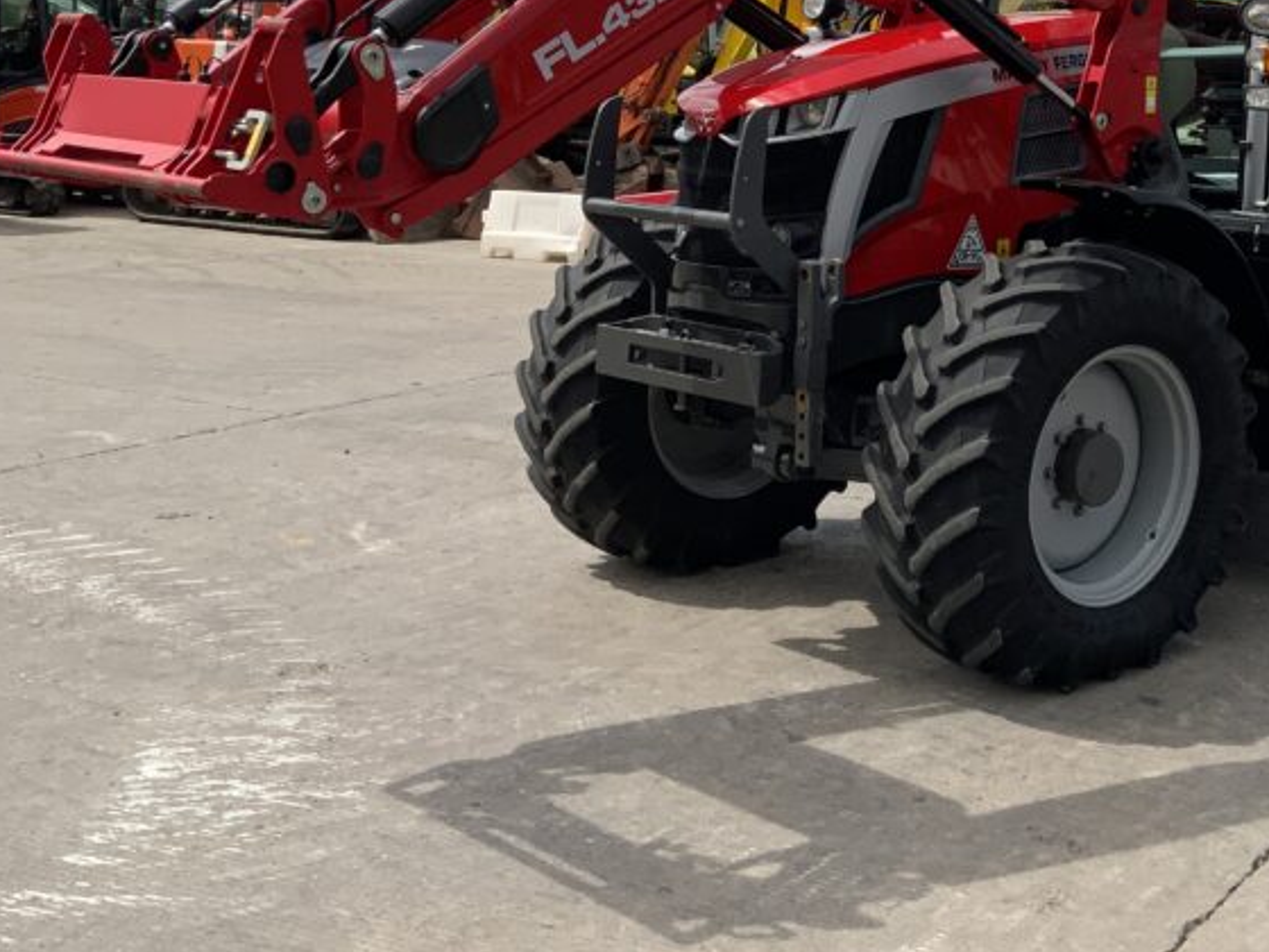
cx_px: 1061
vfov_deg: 26.6
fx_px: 1943
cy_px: 86
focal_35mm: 53
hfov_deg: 34.8
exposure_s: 1/3788
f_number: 1.8
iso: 20
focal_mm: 3
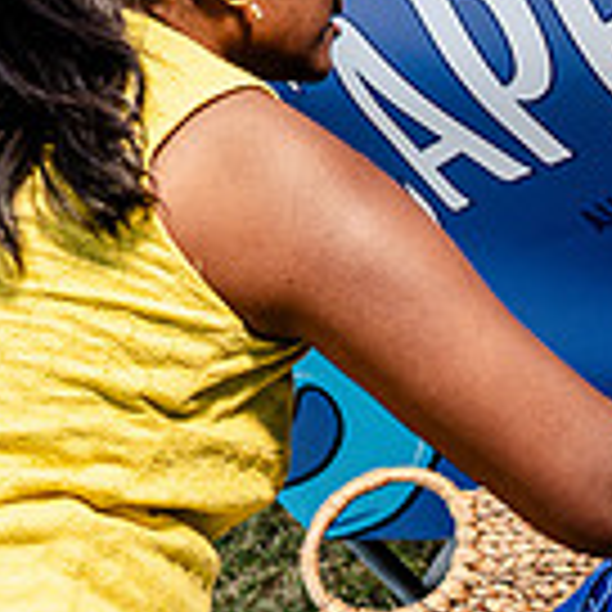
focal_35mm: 116
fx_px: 2320
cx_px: 684
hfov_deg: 14.6
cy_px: 587
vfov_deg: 14.8
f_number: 4
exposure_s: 1/160
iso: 500
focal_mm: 32
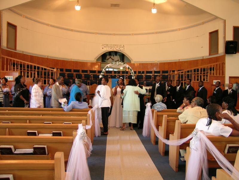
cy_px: 90
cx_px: 120
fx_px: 214
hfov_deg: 58.4
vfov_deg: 45.4
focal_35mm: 31
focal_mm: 6.5
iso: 50
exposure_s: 1/7.2
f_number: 2.9
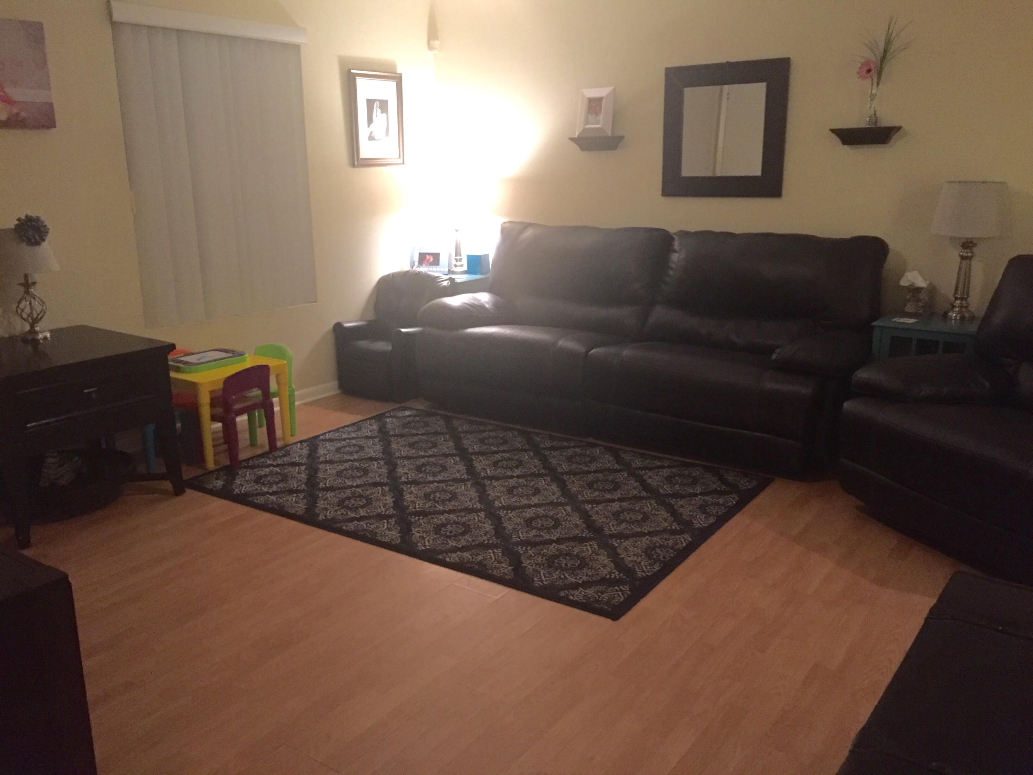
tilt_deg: -16.2
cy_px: 388
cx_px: 516
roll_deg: -0.5
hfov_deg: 61.7
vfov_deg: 48.2
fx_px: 865
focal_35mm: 29
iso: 250
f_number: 2.2
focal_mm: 4.15
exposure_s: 1/15
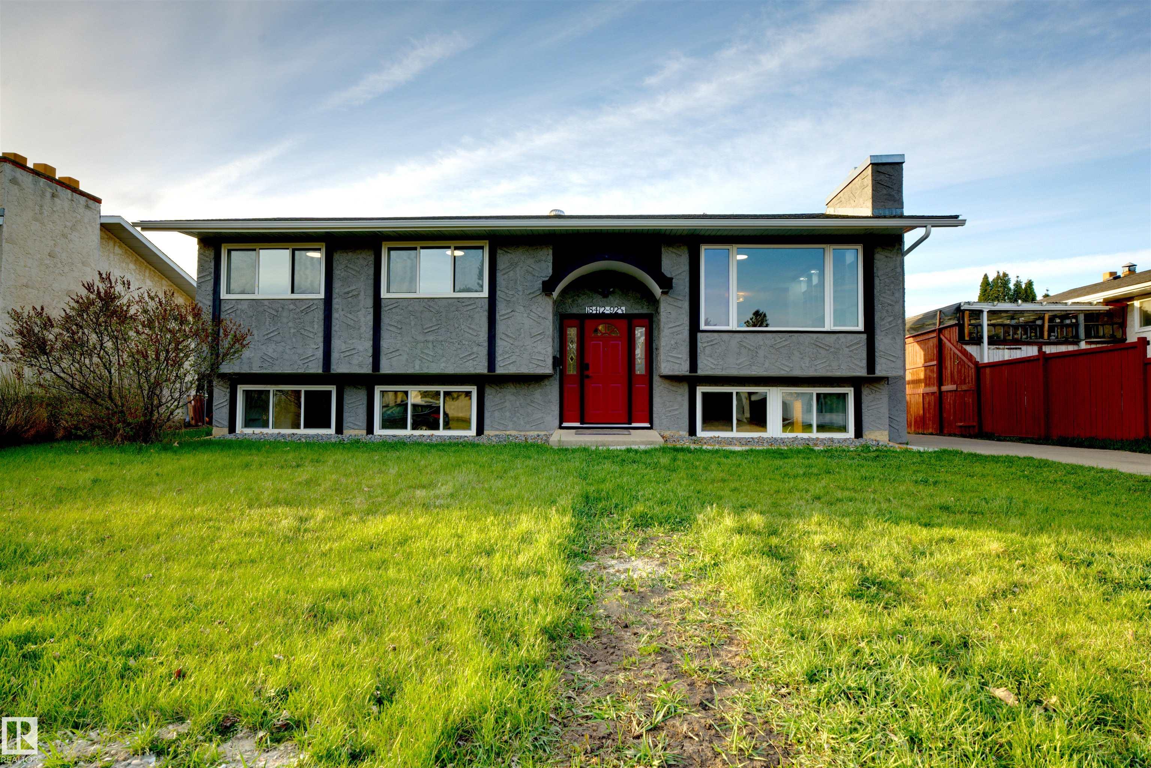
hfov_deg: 84.6
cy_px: 384
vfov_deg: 62.4
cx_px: 576
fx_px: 633
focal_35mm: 20
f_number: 10
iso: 1000
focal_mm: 19.8
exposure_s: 1/30
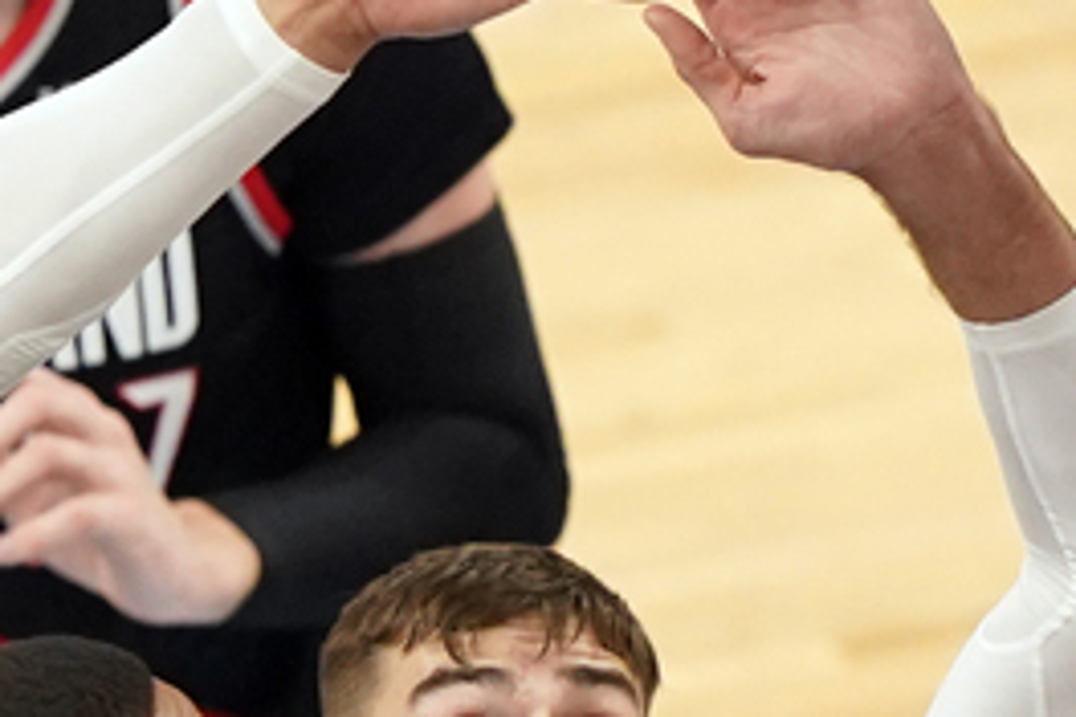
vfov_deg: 0.9
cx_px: -424
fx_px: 46294
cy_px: 1033
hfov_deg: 1.3
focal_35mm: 1549
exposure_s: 1/1600
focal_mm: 400
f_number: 2.8
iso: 3200
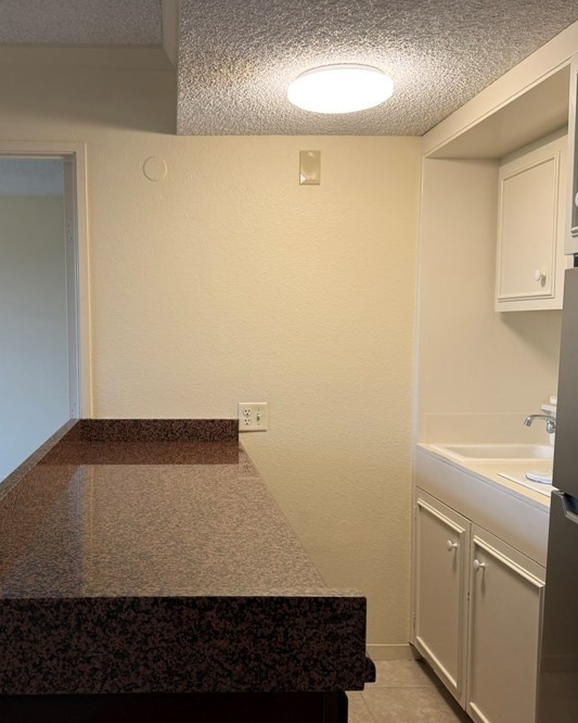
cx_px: 192
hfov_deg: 40.6
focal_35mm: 36
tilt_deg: -5.5
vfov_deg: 50.2
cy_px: 396
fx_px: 770
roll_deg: +0.1
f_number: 1.78
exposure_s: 1/60
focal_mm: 6.76
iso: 100
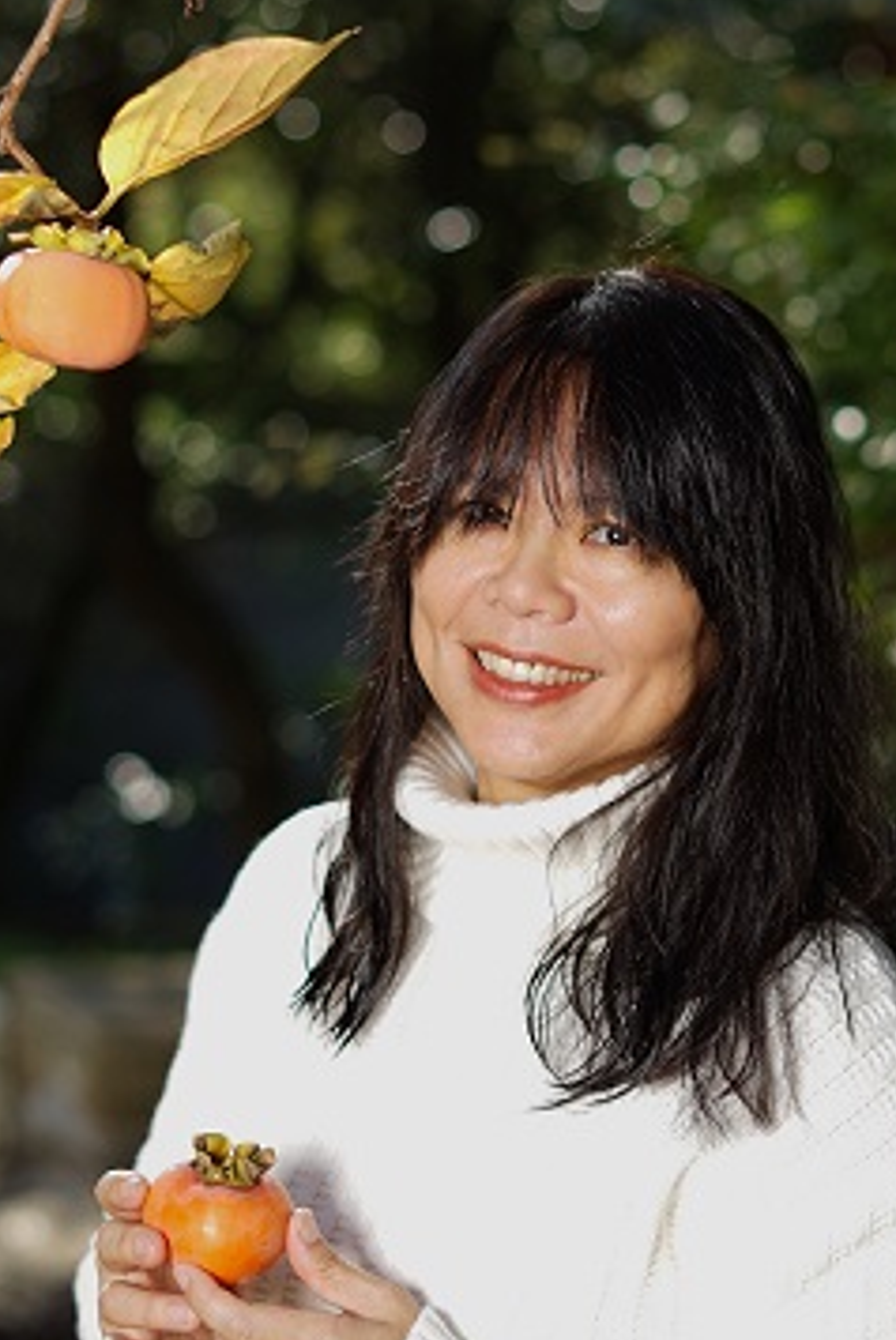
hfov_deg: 13.6
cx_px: 463
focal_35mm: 101
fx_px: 3763
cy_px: 598
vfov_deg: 20.2
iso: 50
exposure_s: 1/250
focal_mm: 50
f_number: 2.2
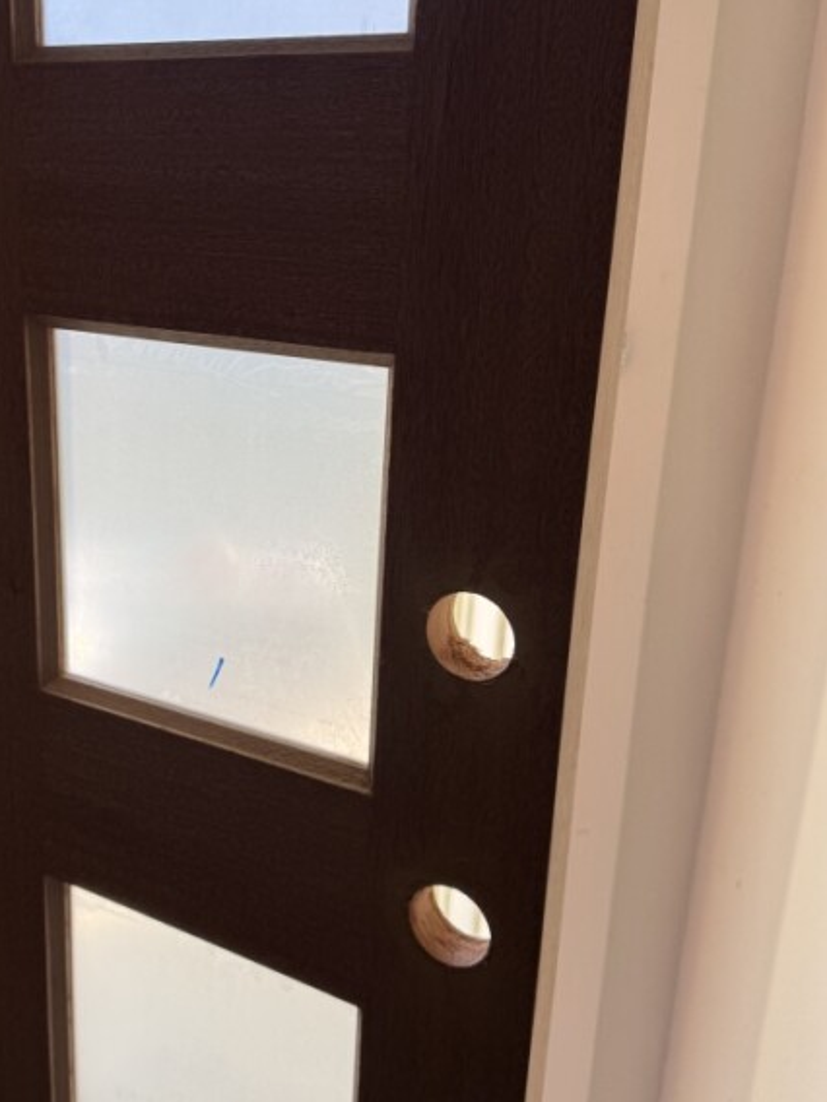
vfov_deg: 49.0
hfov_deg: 37.1
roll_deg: -3.1
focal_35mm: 38
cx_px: 242
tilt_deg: -16.4
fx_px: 1210
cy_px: 547
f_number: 1.78
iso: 64
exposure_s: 1/169
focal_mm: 6.76
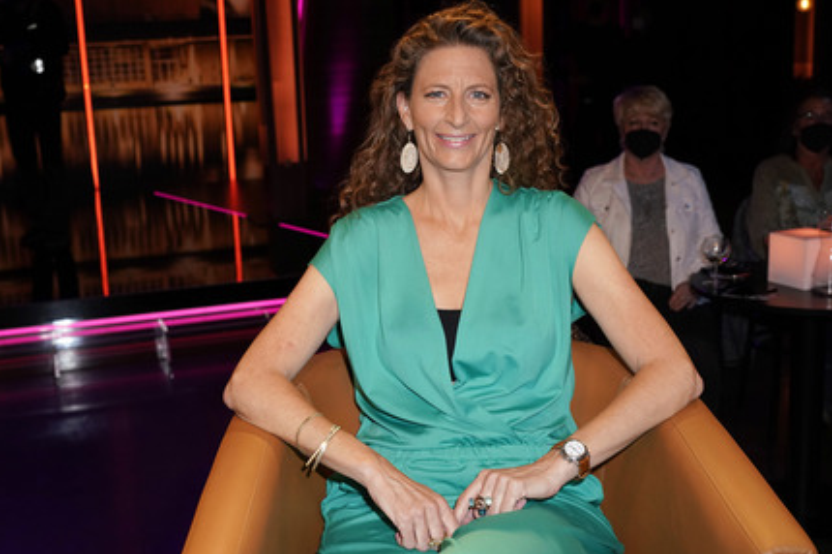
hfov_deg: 45.5
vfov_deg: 31.1
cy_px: 273
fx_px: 993
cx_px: 411
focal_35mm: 43
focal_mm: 41
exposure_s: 1/160
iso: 1600
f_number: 6.3
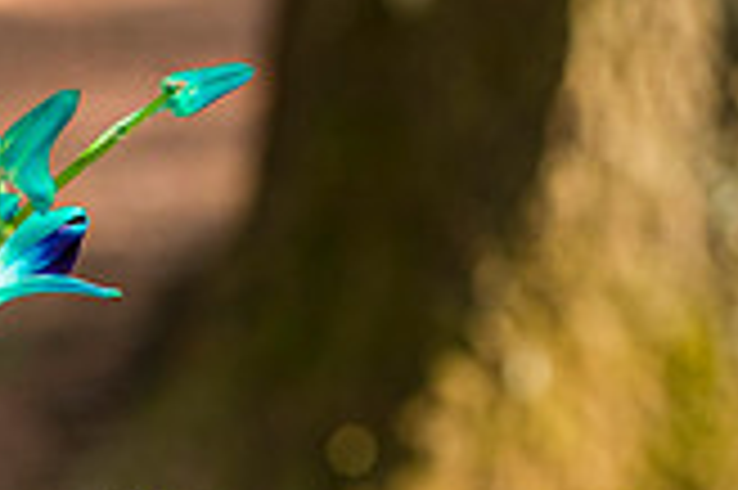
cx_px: -184
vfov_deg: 5.5
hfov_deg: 8.2
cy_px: 850
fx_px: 5079
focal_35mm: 248
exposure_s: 1/320
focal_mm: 70
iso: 400
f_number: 3.5
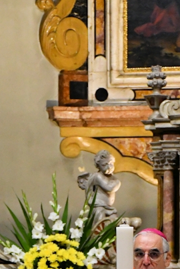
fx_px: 1867
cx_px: 105
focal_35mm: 249
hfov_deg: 5.5
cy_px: 359
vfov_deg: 8.2
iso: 3200
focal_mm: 56
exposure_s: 1/125
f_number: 4.8
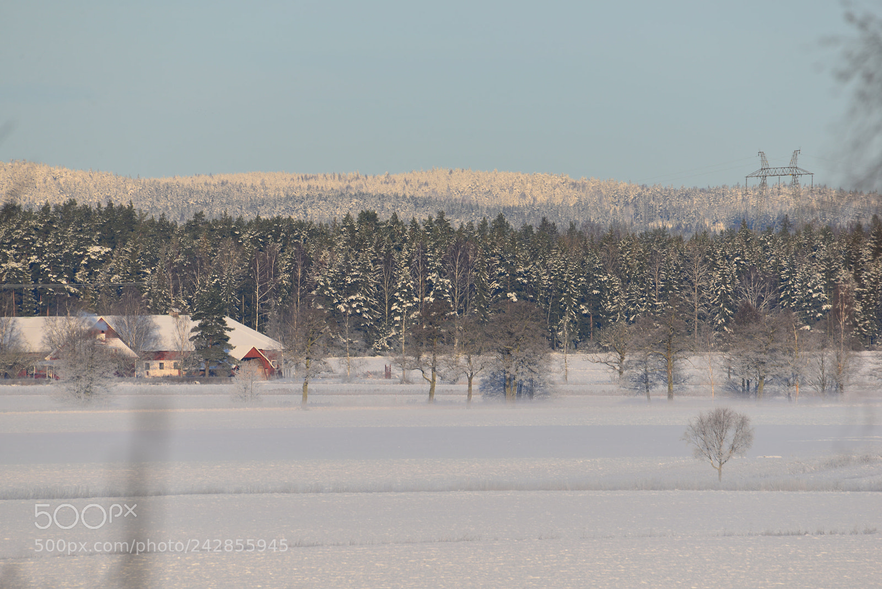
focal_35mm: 600
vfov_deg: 2.3
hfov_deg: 3.4
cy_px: 294
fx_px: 14705
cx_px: 441
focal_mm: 600
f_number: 11
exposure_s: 1/125
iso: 110
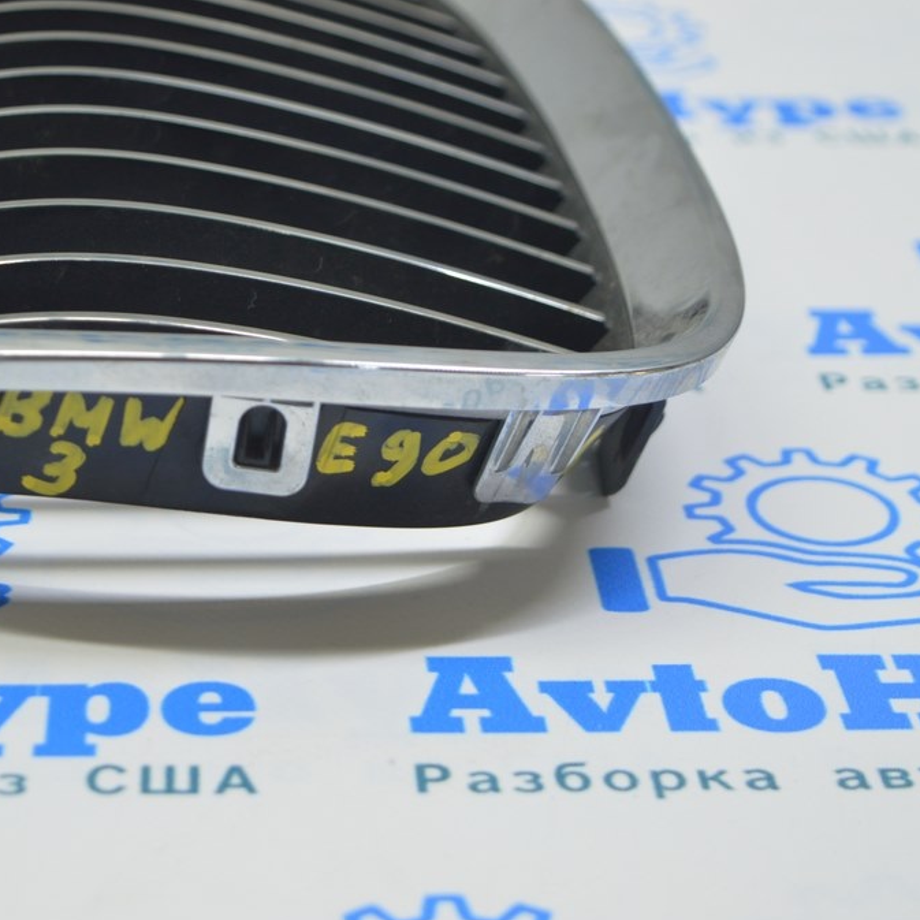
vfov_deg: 18.7
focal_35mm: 93
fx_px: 2796
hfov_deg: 18.6
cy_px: 463
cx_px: 224
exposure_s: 1/20
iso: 400
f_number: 5.6
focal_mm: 48
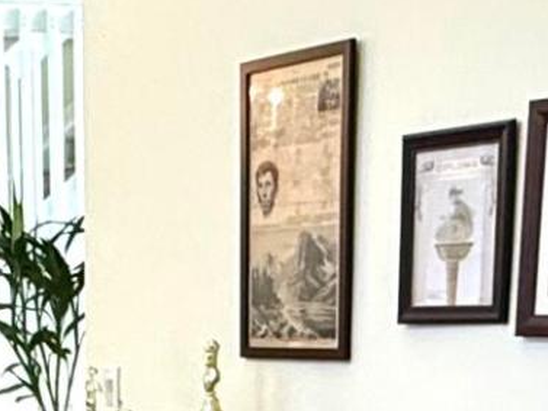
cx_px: -55
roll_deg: +2.0
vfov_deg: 12.4
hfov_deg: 17.7
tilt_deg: -15.5
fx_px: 1694
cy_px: 796
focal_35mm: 107
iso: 200
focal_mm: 2.22
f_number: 2.2
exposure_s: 1/60
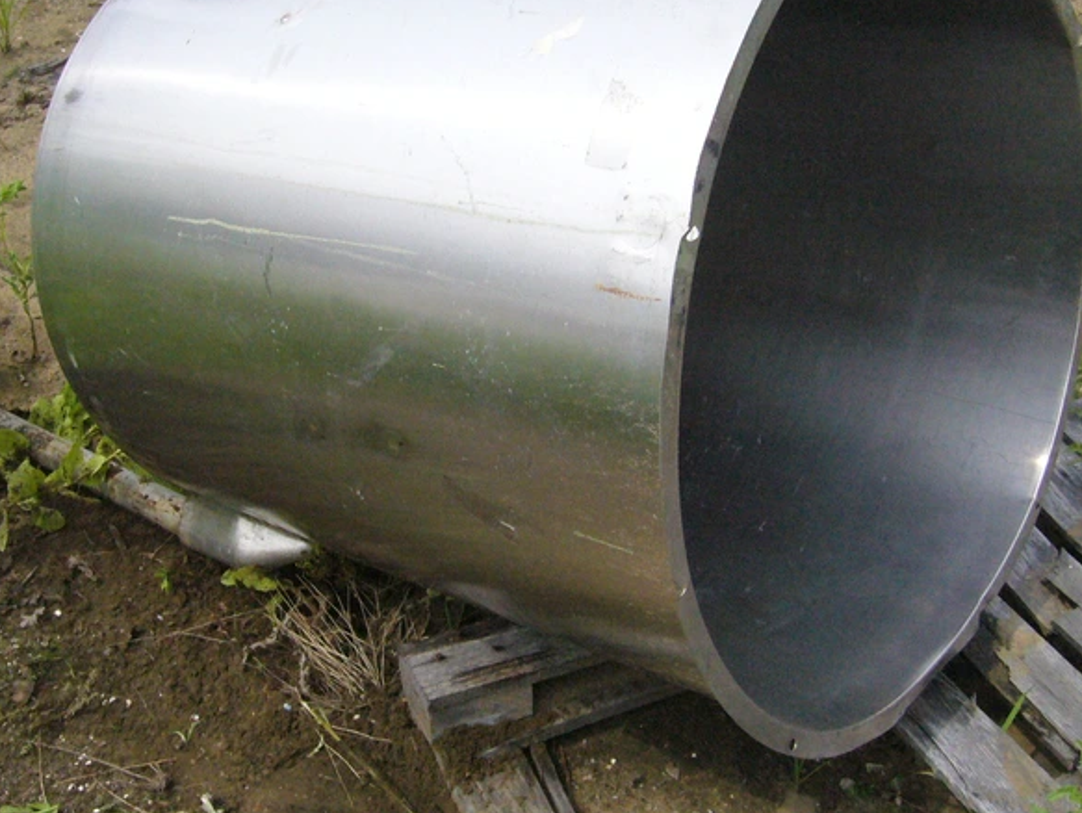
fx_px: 1407
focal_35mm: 45
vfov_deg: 32.2
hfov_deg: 42.1
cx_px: 531
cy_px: 339
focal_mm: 5.8
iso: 400
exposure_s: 1/2000
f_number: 5.6
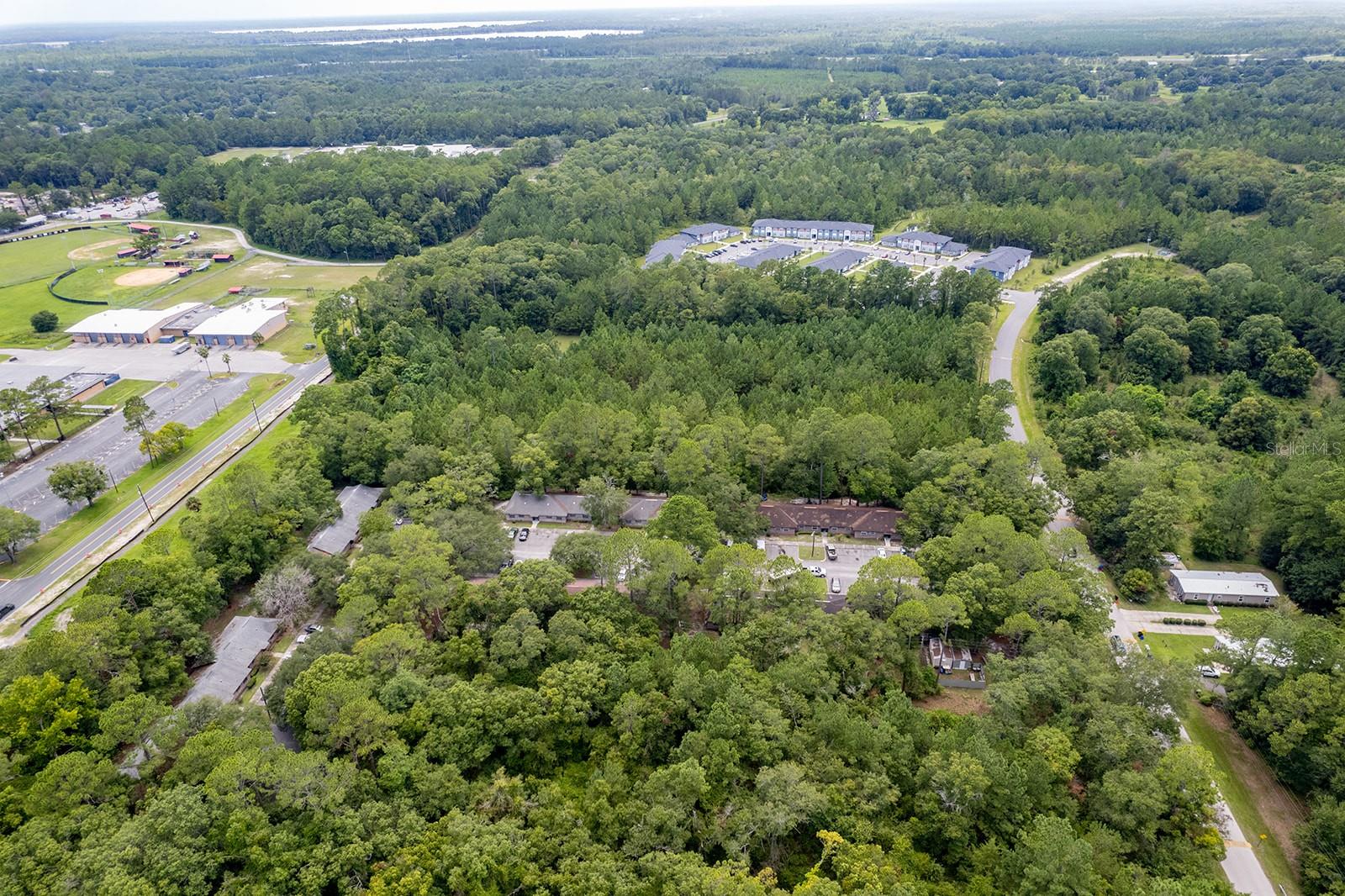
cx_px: 672
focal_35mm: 22
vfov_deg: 57.2
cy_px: 448
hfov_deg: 78.6
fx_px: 822
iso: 200
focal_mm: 8.38
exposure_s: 1/500
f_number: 2.8
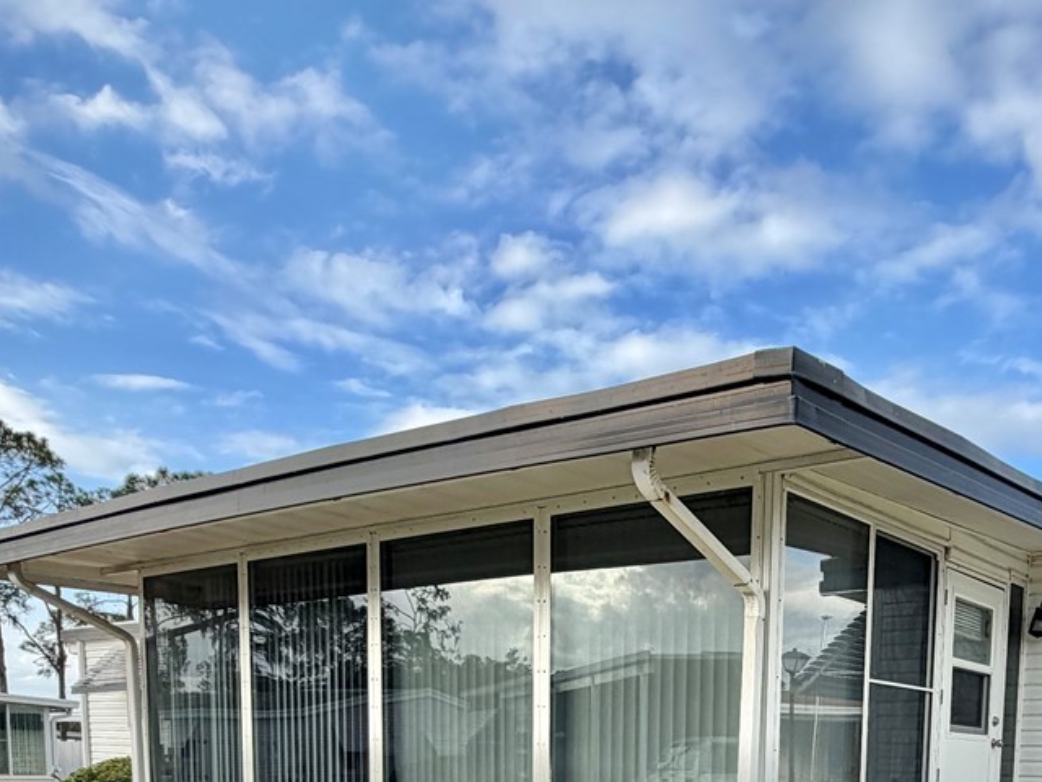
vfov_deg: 34.7
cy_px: 875
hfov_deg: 50.8
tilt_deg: -4.5
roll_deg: -1.5
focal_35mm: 35
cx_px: 760
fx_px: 1054
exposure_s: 1/770
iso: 40
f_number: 2.2
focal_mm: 2.22
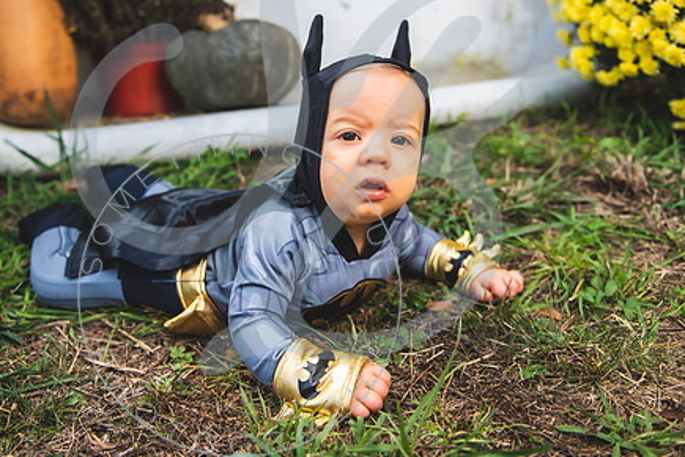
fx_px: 685
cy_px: 163
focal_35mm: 36
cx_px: 318
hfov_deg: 53.1
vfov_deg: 36.6
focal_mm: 27
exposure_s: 1/1250
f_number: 2.8
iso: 320
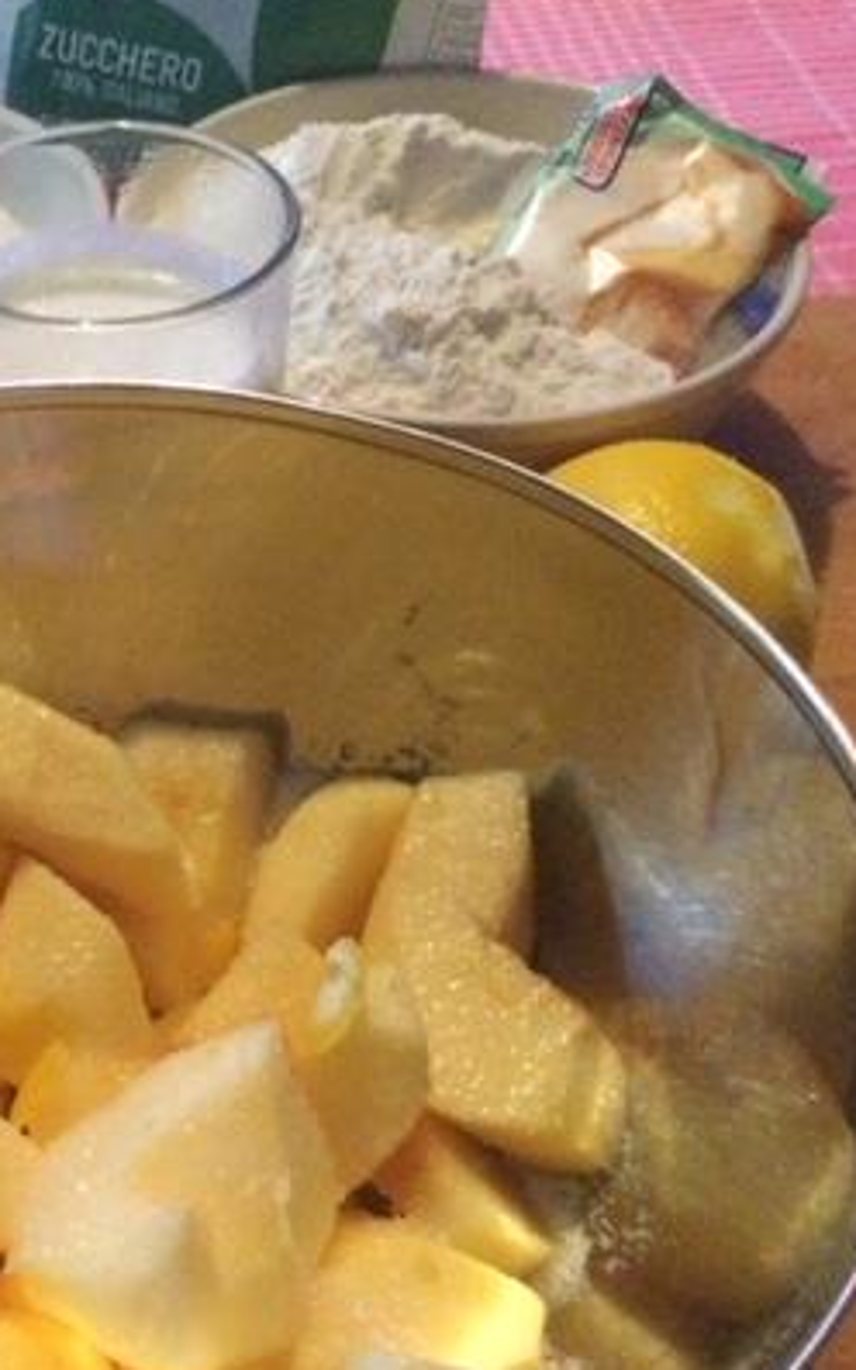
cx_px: -14
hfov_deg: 23.3
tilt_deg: -48.4
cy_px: 804
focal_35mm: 53
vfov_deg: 38.1
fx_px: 1979
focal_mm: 3.3
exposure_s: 1/17
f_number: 2.4
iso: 400
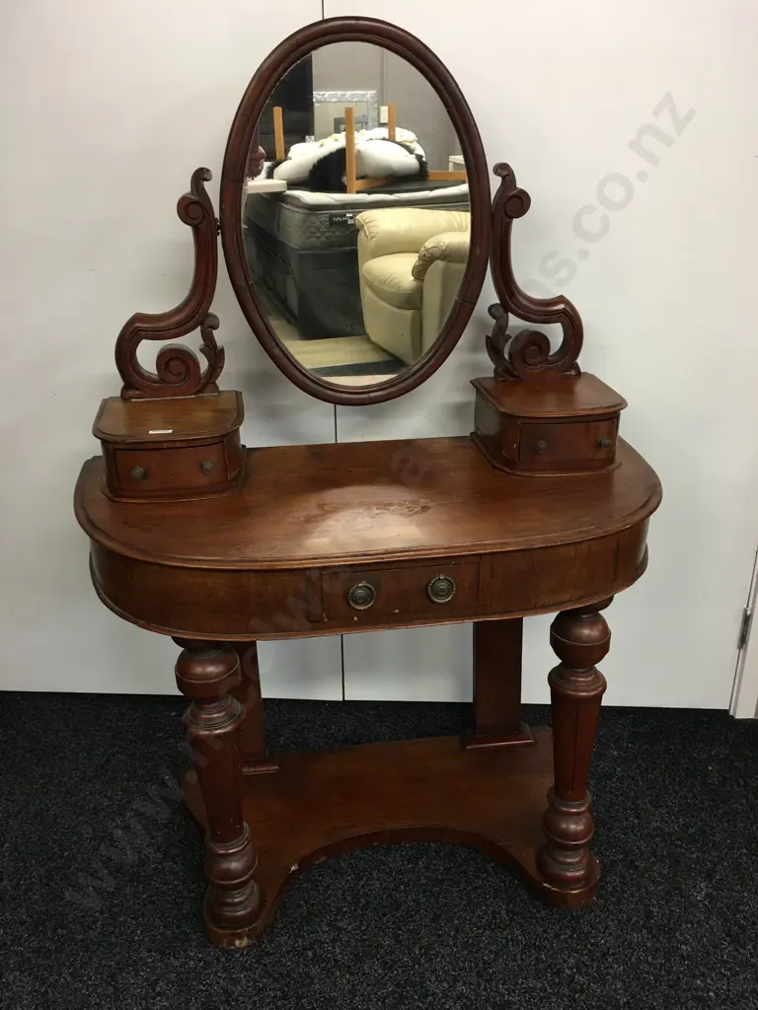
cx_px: 379
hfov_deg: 48.2
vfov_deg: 61.7
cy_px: 505
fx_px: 847
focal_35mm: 29
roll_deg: -0.1
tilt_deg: -22.4
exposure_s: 1/17
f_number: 2.2
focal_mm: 4.15
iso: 50
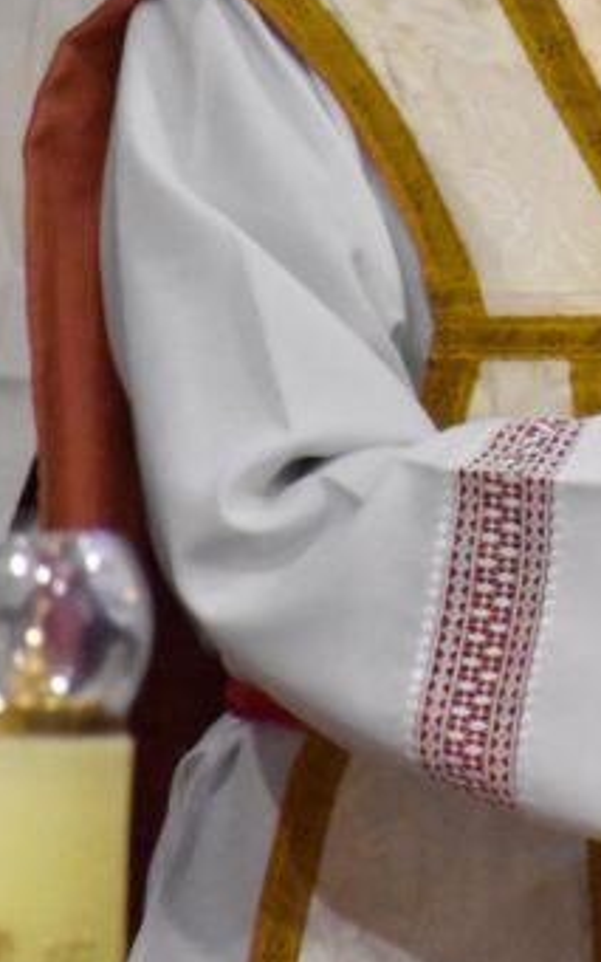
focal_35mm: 643
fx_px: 16858
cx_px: 804
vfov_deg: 3.3
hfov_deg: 2.0
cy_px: 106
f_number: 5.6
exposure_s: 1/500
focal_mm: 140
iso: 12800
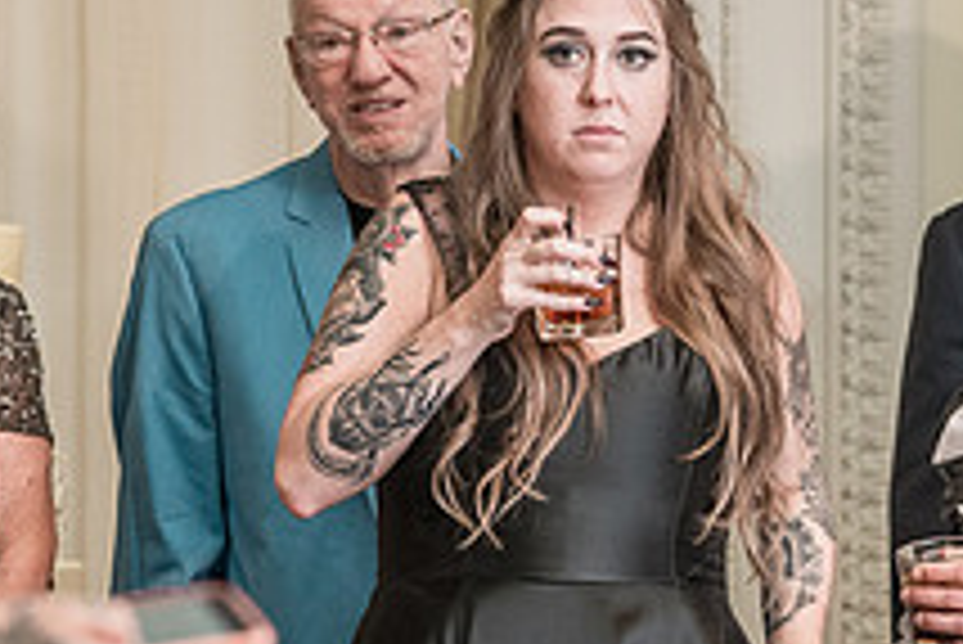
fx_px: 7120
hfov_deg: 7.7
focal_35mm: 266
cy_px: 444
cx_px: 381
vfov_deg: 5.2
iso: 2000
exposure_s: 1/200
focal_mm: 90
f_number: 4
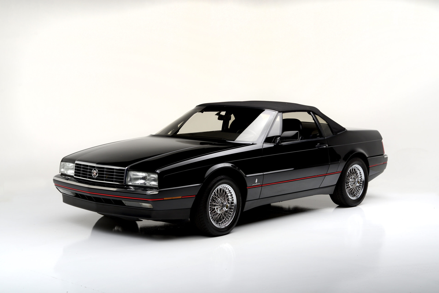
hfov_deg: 33.4
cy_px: 146
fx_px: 732
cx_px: 220
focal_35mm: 60
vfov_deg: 22.6
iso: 125
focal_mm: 60
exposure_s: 1/200
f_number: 8
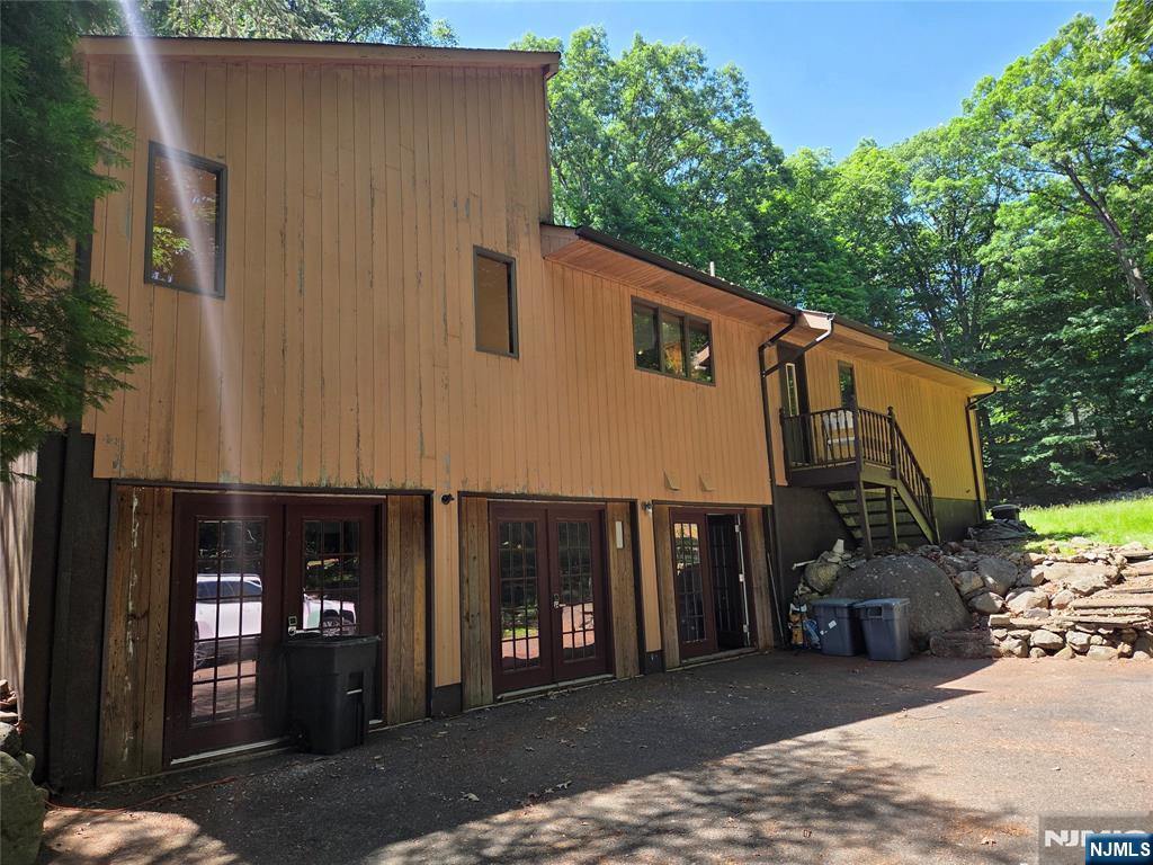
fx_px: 766
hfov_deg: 73.9
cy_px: 432
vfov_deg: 58.9
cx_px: 576
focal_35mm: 23
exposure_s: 1/1192
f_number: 1.8
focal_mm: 5.4
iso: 80
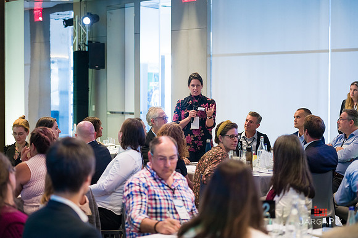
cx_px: 179
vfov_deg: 15.9
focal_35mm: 86
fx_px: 853
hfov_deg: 23.7
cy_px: 119
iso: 3200
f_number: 3.2
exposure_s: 1/200
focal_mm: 85
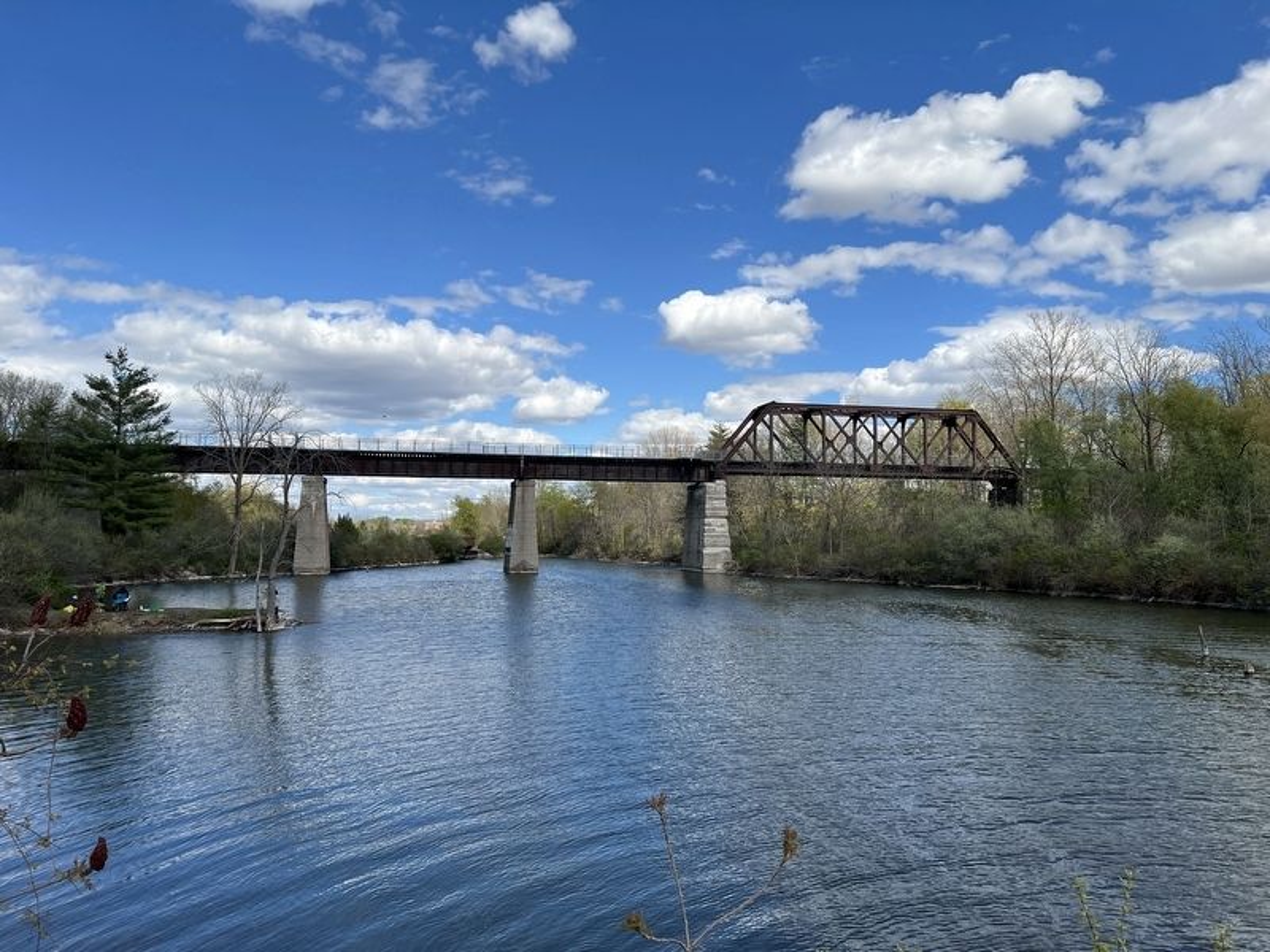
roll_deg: -0.2
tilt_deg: +4.0
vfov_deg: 53.1
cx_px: 635
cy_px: 476
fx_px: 954
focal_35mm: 26
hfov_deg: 67.3
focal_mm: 5.7
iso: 50
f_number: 1.5
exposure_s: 1/5319
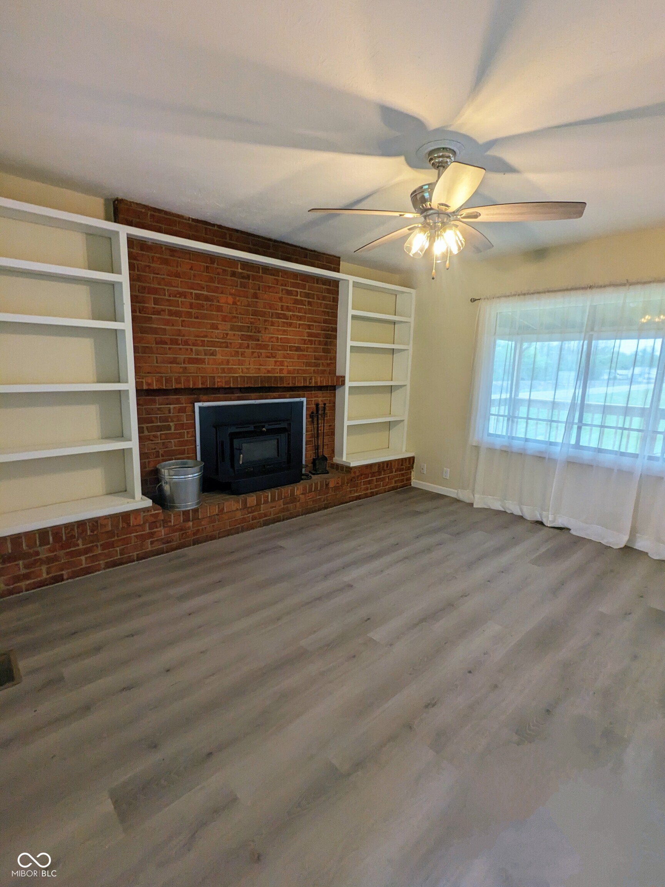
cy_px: 444
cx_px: 332
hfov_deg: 78.1
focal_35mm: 16
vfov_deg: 94.5
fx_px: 410
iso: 116
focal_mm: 2.35
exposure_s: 1/60
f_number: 2.2
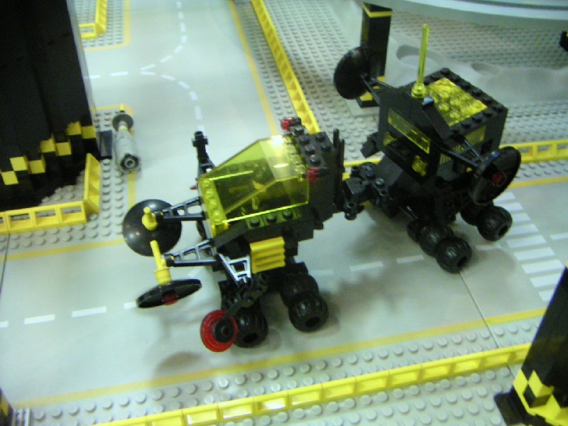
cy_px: 213
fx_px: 607
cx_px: 284
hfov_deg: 50.1
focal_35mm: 37
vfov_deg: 38.7
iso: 400
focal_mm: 4.8
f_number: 2.8
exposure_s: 1/10
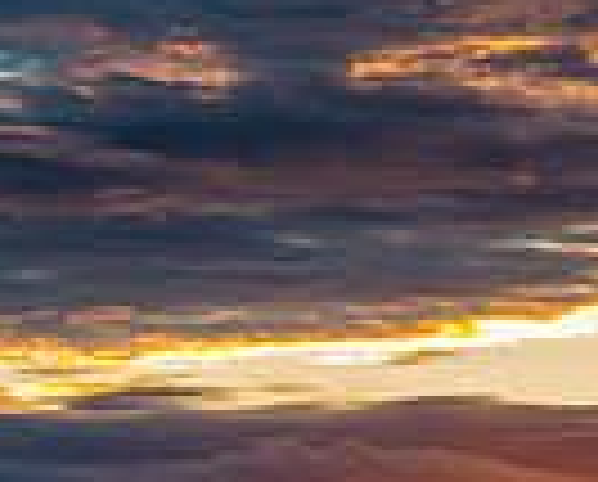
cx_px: 67
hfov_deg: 6.3
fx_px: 5463
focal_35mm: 308
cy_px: 453
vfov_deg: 5.0
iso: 50
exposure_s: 1/3
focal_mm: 50
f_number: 8
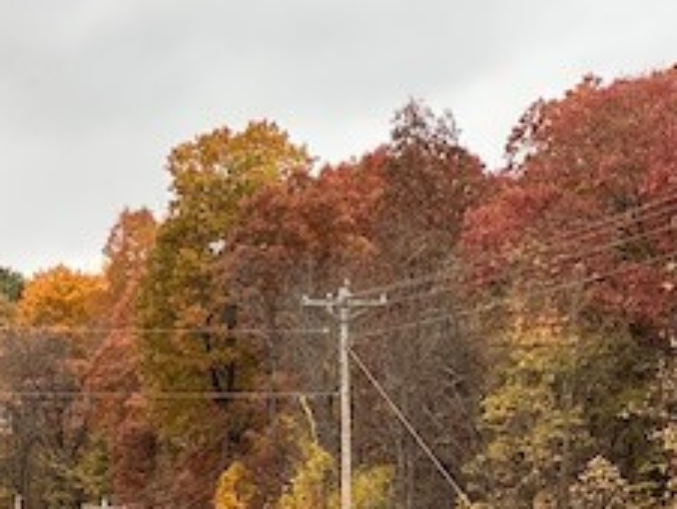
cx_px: -135
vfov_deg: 6.8
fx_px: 4268
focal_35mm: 218
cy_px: 635
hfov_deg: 9.0
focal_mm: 9
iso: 80
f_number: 2.8
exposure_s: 1/99
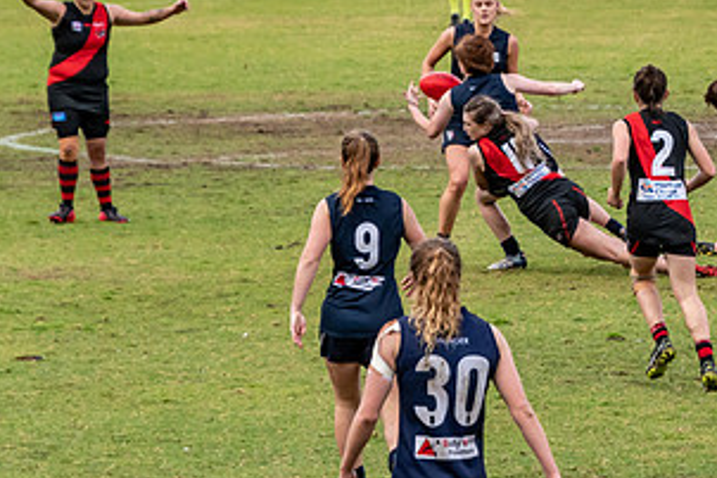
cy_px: 178
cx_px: 580
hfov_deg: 3.7
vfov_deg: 2.5
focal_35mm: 558
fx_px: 11107
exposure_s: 1/1600
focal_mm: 170
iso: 800
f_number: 6.3
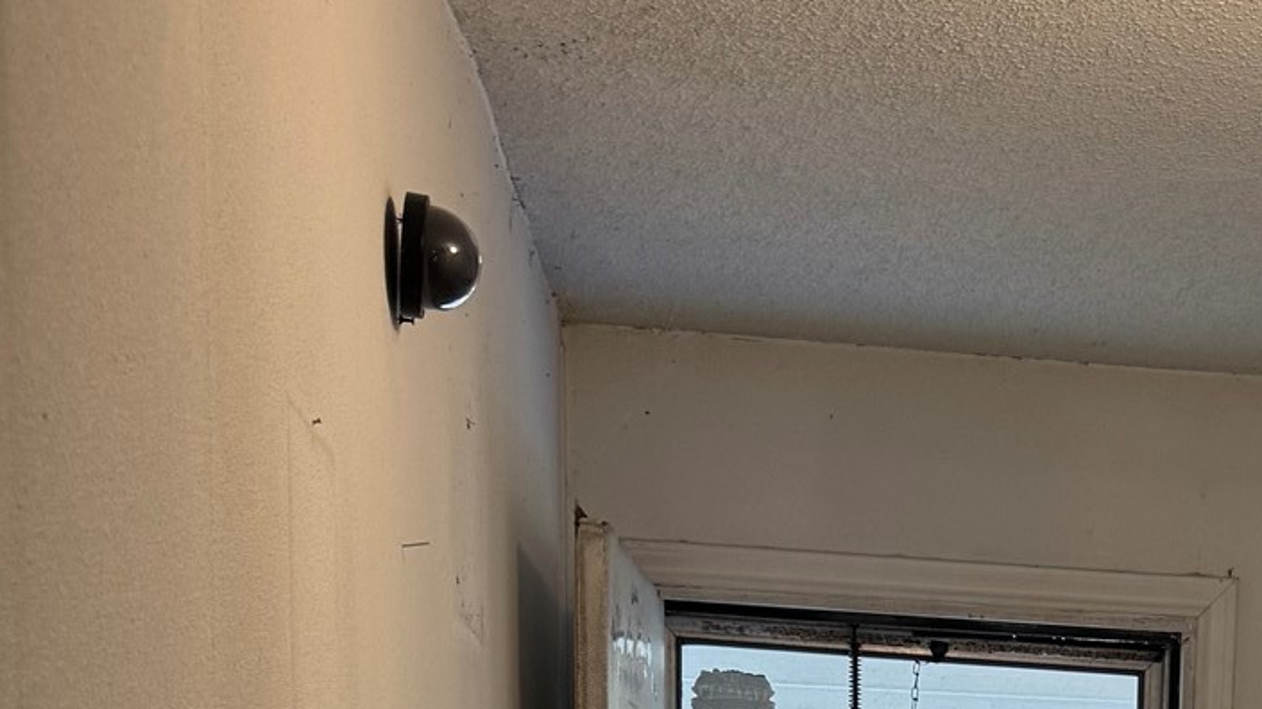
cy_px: 1337
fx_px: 2542
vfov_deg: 13.9
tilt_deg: -8.2
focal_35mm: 76
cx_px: 1210
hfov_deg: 26.6
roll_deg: -1.0
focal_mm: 6.76
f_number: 1.78
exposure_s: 1/60
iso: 160
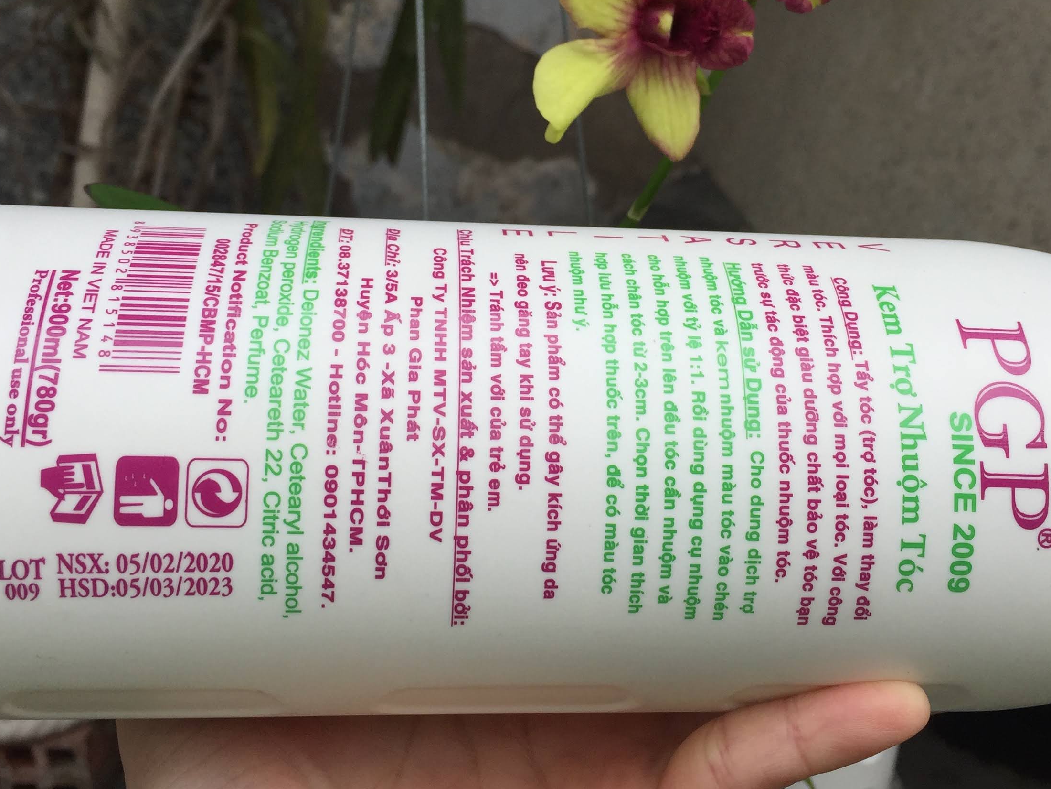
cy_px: 235
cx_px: 574
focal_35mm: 43
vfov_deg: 33.2
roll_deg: -3.3
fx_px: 1306
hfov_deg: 43.8
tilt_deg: -14.8
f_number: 2.2
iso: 32
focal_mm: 4.15
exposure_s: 1/860
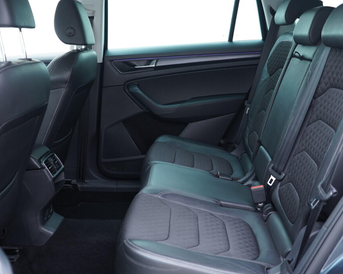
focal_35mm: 41
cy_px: 138
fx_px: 416
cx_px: 156
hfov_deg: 44.7
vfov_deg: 36.5
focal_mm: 24
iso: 400
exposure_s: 1/40
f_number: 2.8
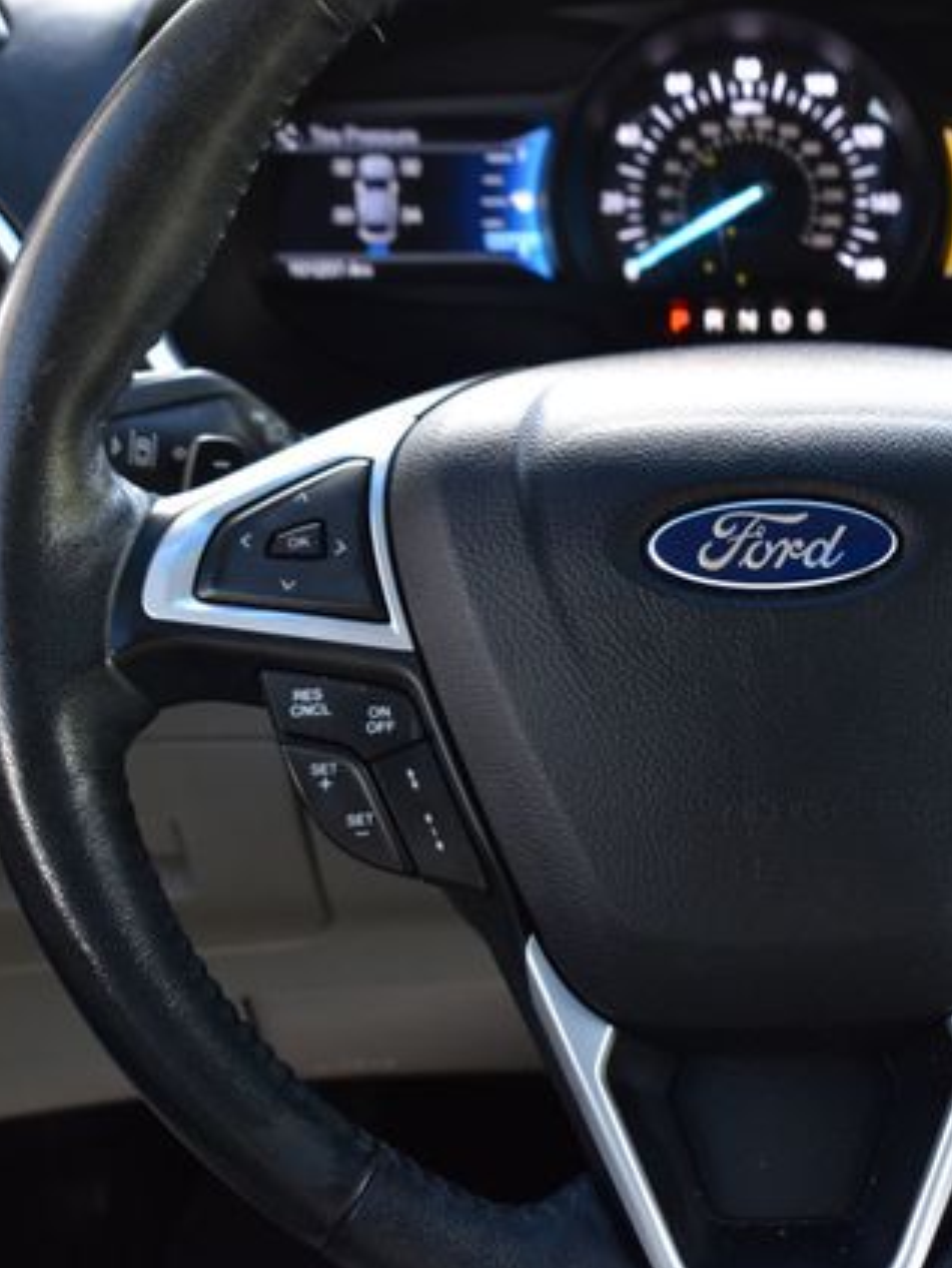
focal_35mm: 83
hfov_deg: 17.6
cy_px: 634
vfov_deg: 23.5
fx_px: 3040
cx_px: 832
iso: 400
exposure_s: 1/20
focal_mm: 38
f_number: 6.3
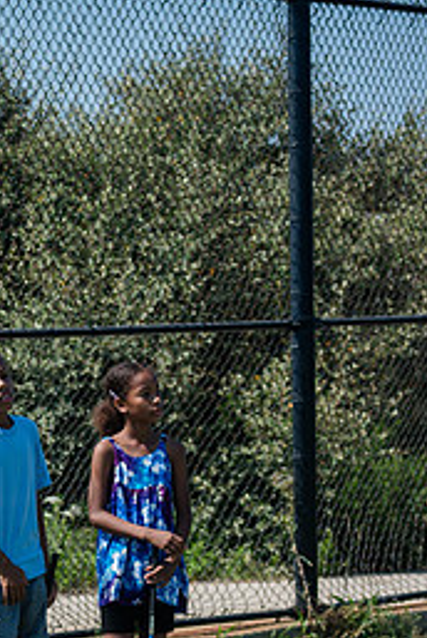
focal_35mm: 204
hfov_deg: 6.7
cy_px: 479
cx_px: -15
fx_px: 3619
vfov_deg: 10.1
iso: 100
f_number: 4
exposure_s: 1/500
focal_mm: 80
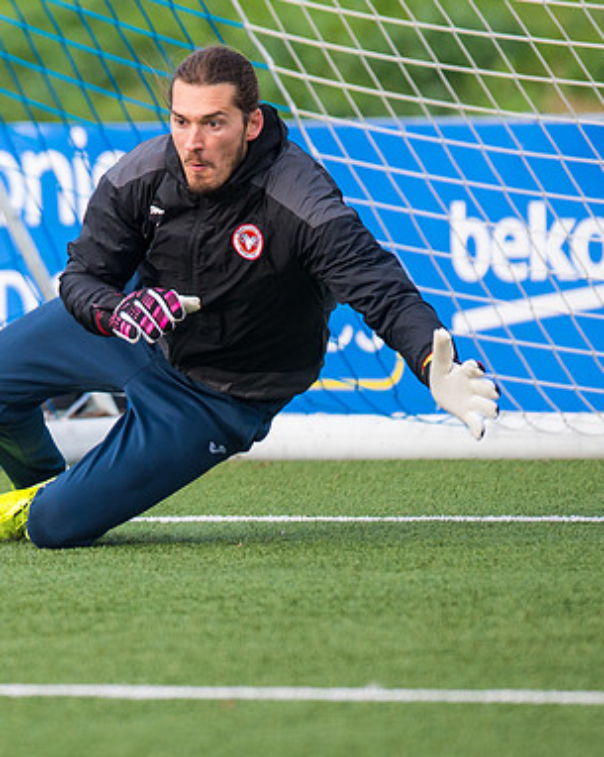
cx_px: 5
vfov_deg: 2.0
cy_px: 429
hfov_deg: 1.6
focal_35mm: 960
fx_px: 21477
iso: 800
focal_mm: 400
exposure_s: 1/3200
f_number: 2.8
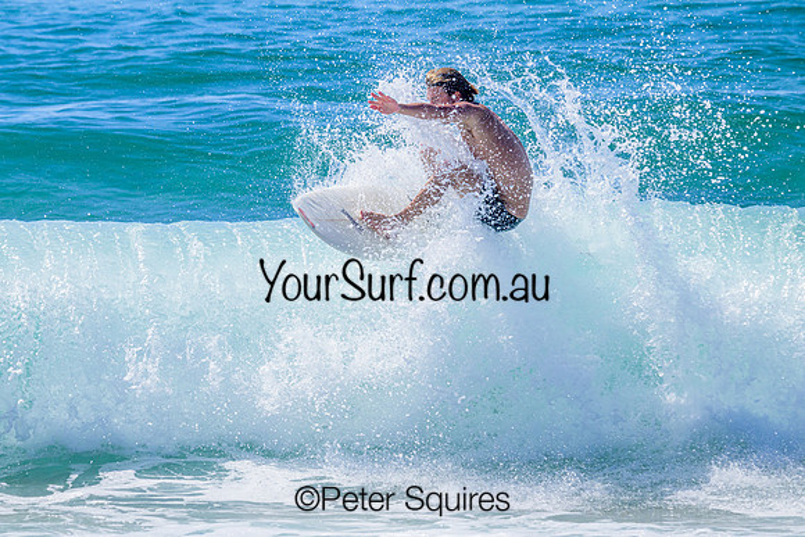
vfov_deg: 2.9
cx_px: 322
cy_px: 244
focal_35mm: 480
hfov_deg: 4.3
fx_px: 10729
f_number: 11
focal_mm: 400
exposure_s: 1/2000
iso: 1100
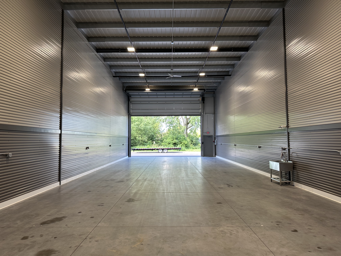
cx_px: 170
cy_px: 128
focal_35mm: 24
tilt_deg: +3.0
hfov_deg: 71.6
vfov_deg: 56.8
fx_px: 236
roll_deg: -0.3
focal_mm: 6.86
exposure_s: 1/121
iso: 80
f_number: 1.78
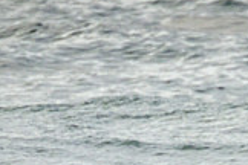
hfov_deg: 0.7
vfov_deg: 0.5
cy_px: 273
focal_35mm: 2858
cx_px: 148
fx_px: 19687
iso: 1600
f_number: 11
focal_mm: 800
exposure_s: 1/2500
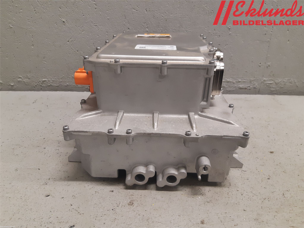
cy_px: 114
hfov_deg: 67.3
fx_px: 228
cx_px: 152
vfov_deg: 53.1
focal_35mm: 26
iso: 160
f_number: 1.7
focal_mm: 3.93
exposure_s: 1/50
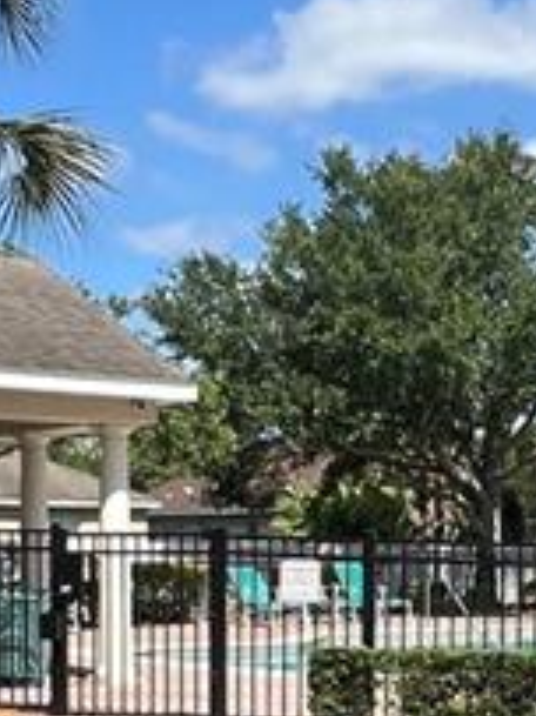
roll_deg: +0.6
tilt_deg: -1.2
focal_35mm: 77
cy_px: 607
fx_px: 1591
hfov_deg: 19.1
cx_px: 360
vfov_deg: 24.8
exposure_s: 1/1597
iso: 32
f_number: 1.8
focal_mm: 1.57
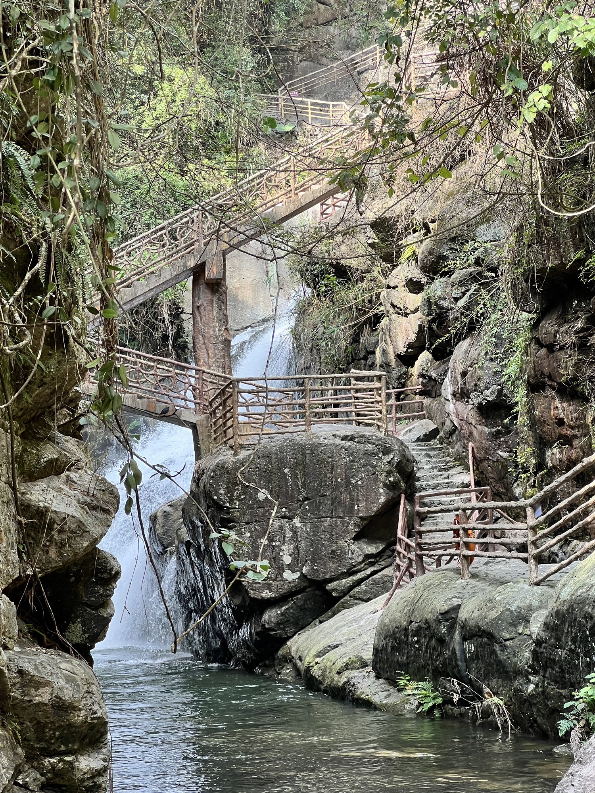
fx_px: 1765
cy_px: 396
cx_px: 298
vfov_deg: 25.3
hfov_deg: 19.1
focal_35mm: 77
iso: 50
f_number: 2.8
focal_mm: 9
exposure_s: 1/99
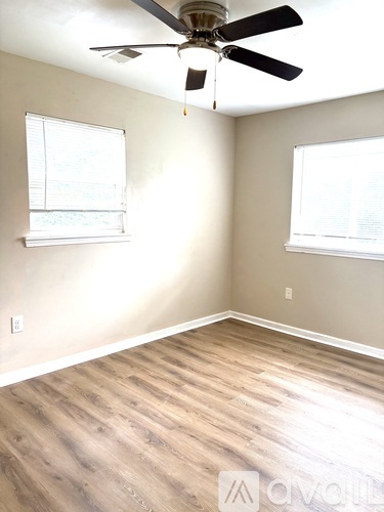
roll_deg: -1.7
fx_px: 385
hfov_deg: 53.1
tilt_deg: -6.6
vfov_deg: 67.3
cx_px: 192
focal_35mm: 26
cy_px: 256
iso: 125
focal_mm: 5.96
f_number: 1.6
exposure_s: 1/226
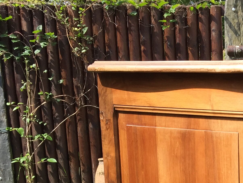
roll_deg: -0.2
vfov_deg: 17.5
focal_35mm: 79
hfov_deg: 22.5
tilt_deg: -13.8
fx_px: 555
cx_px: 301
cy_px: 241
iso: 32
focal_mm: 4.15
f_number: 2.2
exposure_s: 1/732
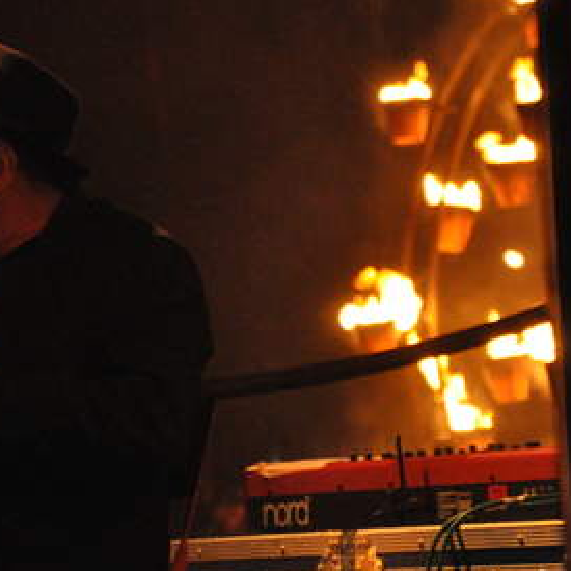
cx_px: 35
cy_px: 290
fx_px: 5095
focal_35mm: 273
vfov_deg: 6.4
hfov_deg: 6.4
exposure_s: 1/30
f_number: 5.6
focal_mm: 92
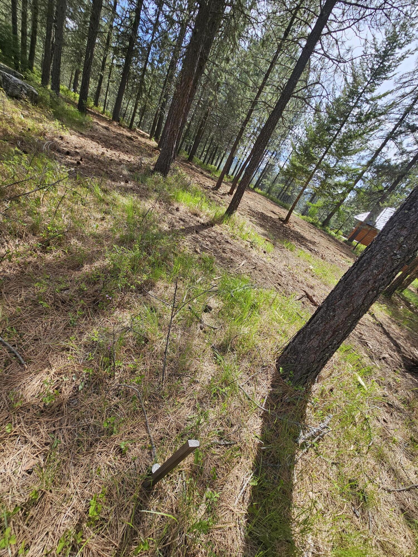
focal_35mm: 13
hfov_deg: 89.9
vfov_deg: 106.2
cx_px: 209
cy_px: 278
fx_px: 209
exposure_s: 1/816
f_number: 2.2
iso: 50
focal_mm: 2.2
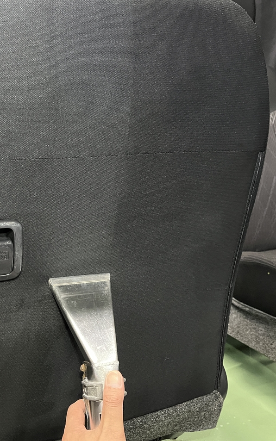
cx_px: 104
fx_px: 445
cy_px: 219
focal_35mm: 37
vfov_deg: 52.7
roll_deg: +3.0
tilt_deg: -16.5
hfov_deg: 34.3
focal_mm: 5.1
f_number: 1.6
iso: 640
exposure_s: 1/30
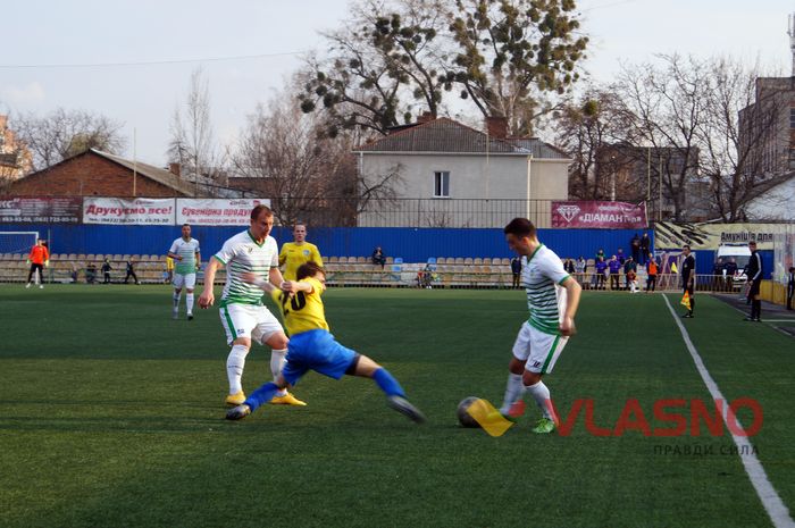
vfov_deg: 18.1
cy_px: 264
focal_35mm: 75
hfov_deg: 27.0
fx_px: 1654
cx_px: 398
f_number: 8
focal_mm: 50
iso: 100
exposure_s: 1/100
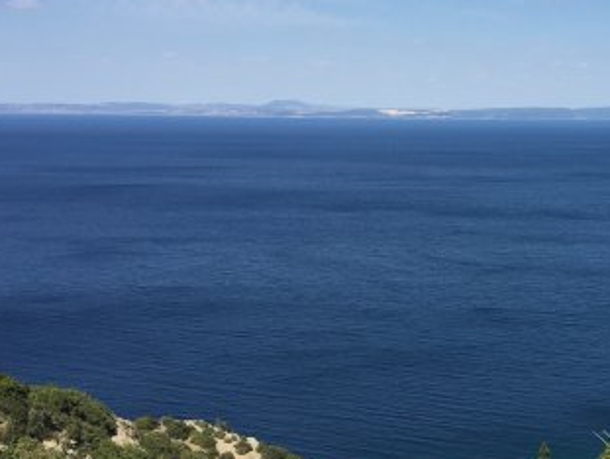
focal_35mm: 57
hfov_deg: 32.4
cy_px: 278
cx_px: 528
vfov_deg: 25.7
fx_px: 1006
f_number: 2.2
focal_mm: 4.15
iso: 32
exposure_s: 1/1199
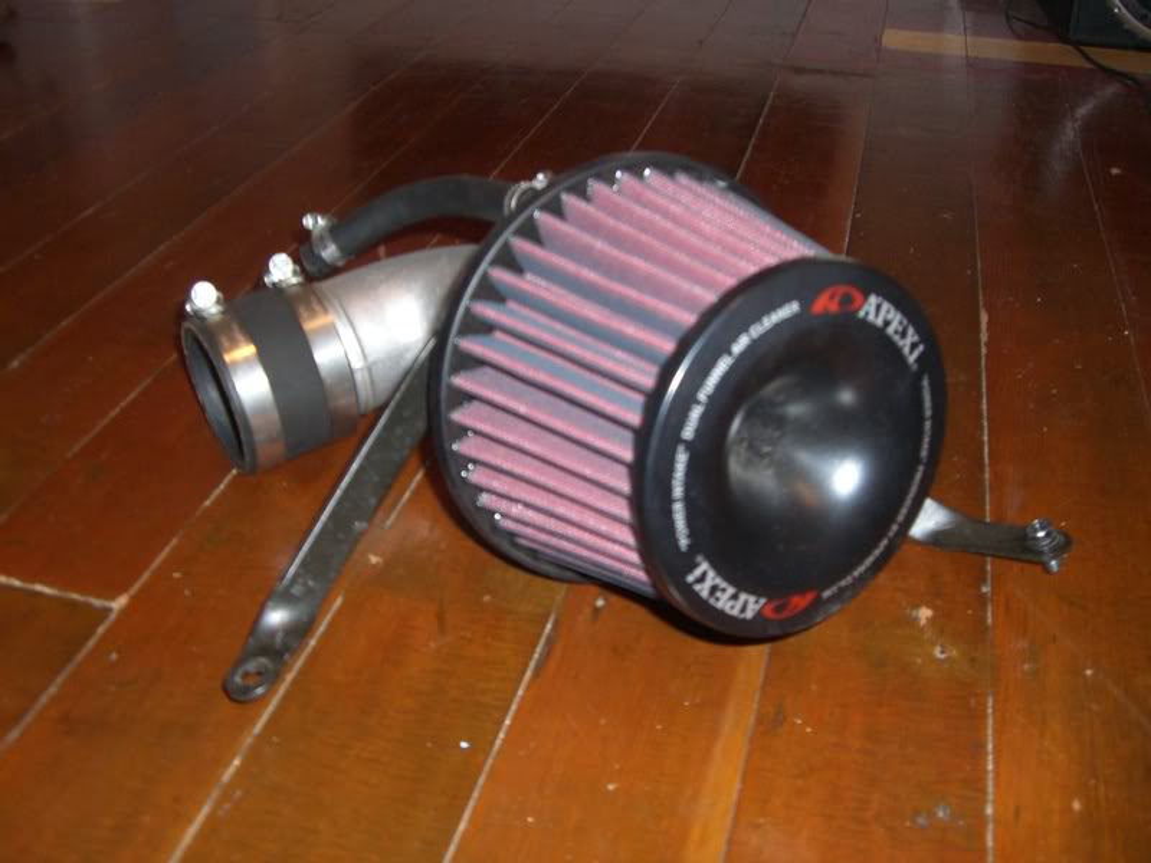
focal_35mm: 38
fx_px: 1264
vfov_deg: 37.7
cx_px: 576
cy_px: 432
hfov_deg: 49.0
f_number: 2.7
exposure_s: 1/60
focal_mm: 6.2
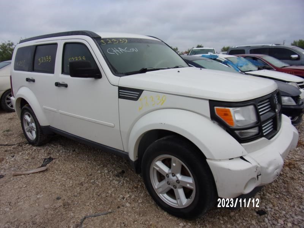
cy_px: 114
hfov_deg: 71.6
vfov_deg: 56.8
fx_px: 211
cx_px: 152
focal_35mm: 24
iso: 80
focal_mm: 4.3
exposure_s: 1/280
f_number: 3.3
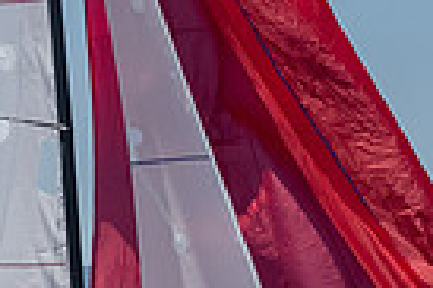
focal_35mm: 521
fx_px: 6259
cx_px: -130
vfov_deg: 2.6
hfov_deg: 4.0
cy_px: 472
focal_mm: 82
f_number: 14
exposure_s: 1/1000
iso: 640
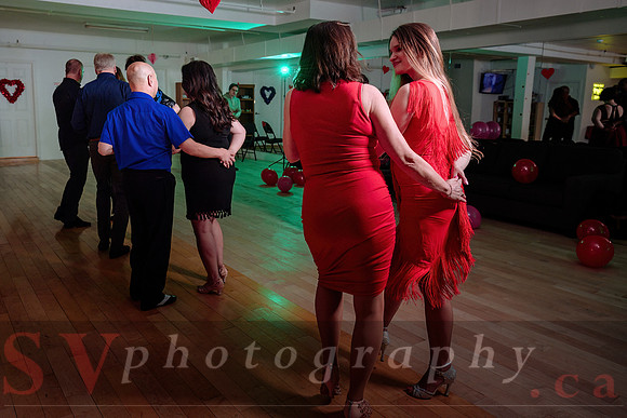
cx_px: 259
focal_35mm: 28
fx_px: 496
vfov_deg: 45.5
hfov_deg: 64.1
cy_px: 174
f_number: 4
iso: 800
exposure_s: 1/80
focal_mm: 24
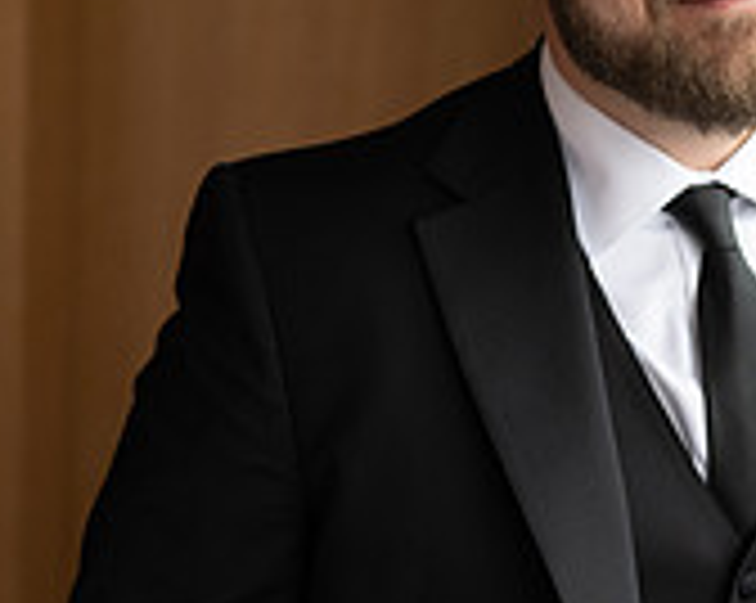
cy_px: 418
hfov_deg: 15.2
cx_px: 612
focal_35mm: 126
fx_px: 2816
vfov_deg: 12.2
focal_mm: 50
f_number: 2.8
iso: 1250
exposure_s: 1/200
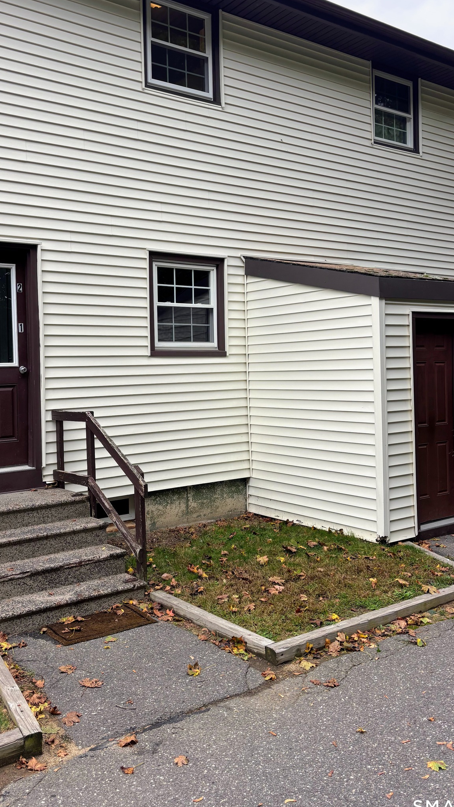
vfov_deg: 60.9
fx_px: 685
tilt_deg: +2.0
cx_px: 176
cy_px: 365
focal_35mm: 32
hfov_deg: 36.5
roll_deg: +2.3
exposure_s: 1/437
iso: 50
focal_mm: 5.96
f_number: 1.6
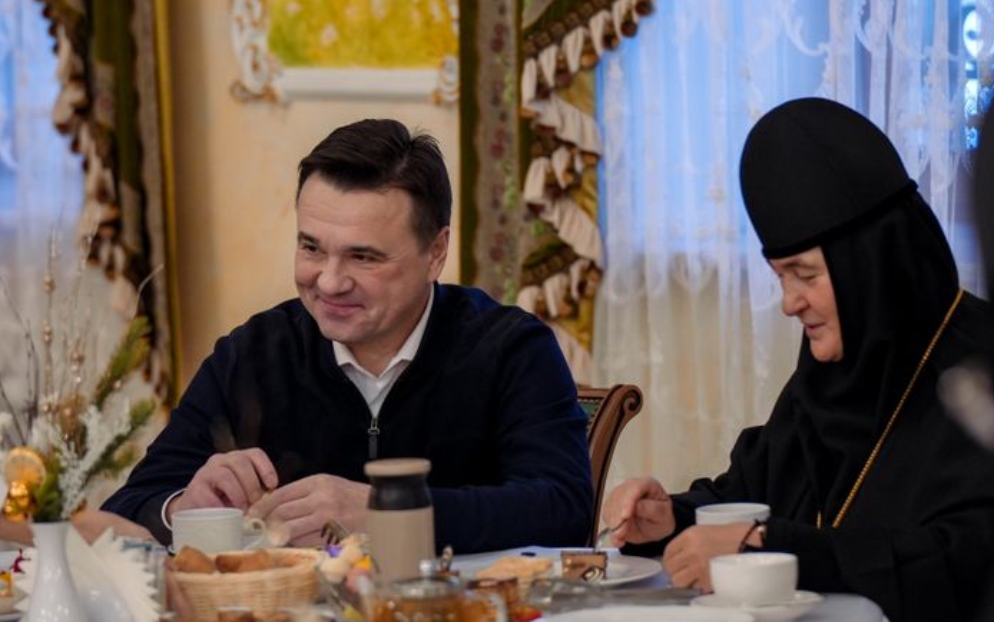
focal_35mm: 191
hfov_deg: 11.0
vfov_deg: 6.9
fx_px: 5175
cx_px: 499
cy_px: 310
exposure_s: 1/250
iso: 1250
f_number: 2.8
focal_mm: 124
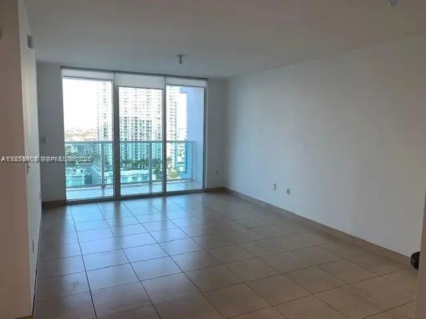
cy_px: 160
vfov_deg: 53.1
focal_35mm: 26
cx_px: 213
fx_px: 320
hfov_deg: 67.3
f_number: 1.8
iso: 25
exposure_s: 1/120
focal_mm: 4.25
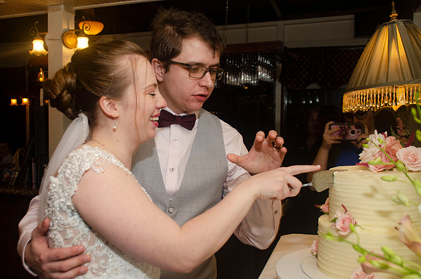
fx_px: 426
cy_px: 139
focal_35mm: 37
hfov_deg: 52.5
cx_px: 188
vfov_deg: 36.2
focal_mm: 22
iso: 400
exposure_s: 1/60
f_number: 3.8
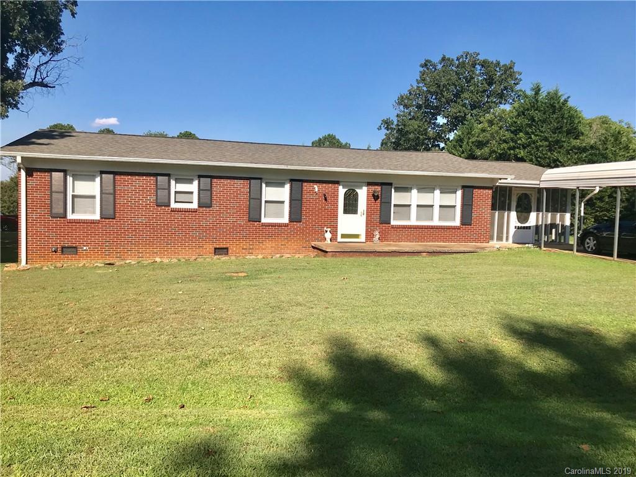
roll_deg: -0.9
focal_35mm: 28
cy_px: 238
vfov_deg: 49.7
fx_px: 514
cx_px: 318
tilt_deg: -5.6
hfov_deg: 63.4
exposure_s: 1/2591
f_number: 1.8
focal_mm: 3.99
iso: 20
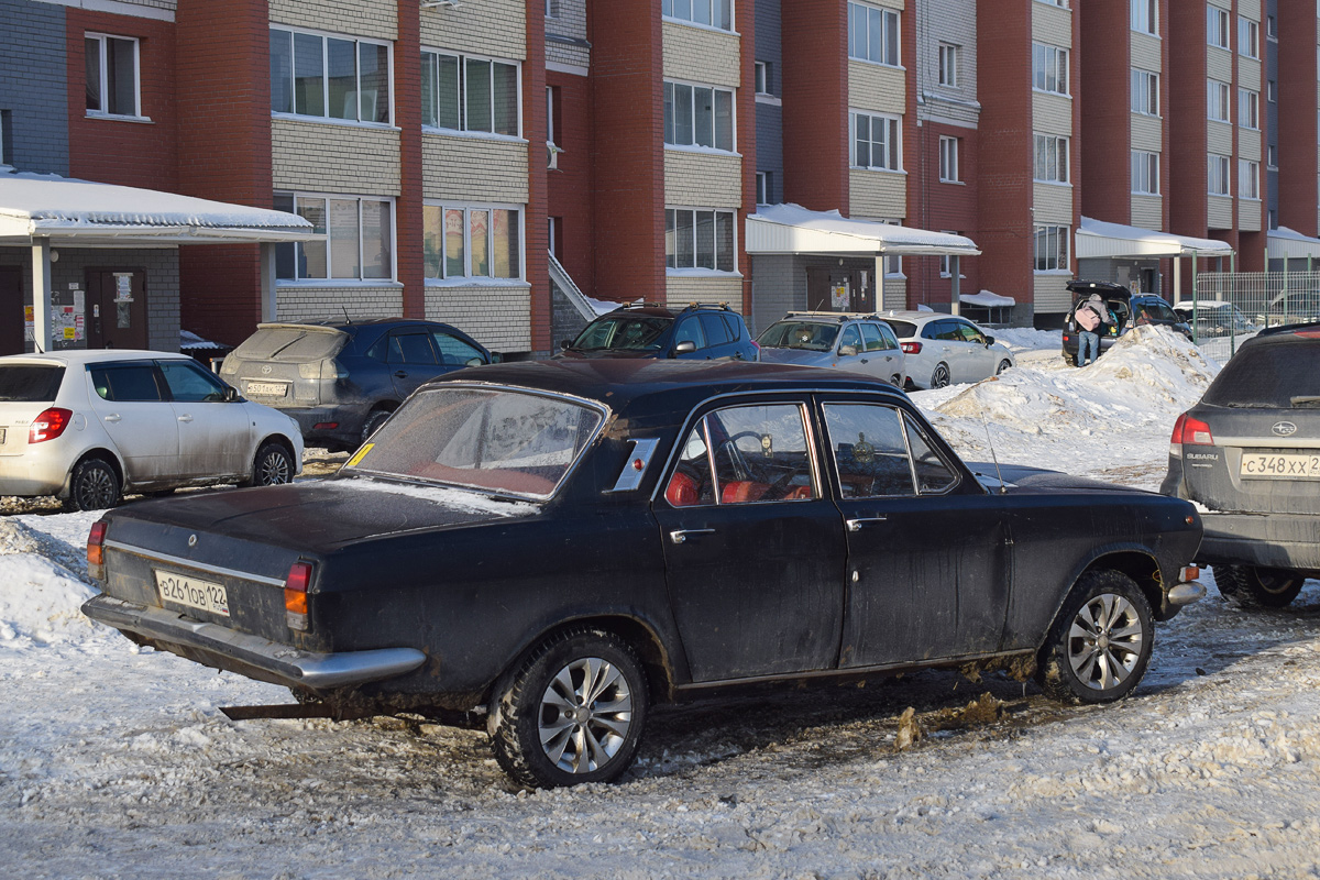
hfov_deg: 37.9
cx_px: 660
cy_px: 440
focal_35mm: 52
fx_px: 1925
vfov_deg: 25.8
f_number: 6.3
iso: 200
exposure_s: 1/800
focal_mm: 35
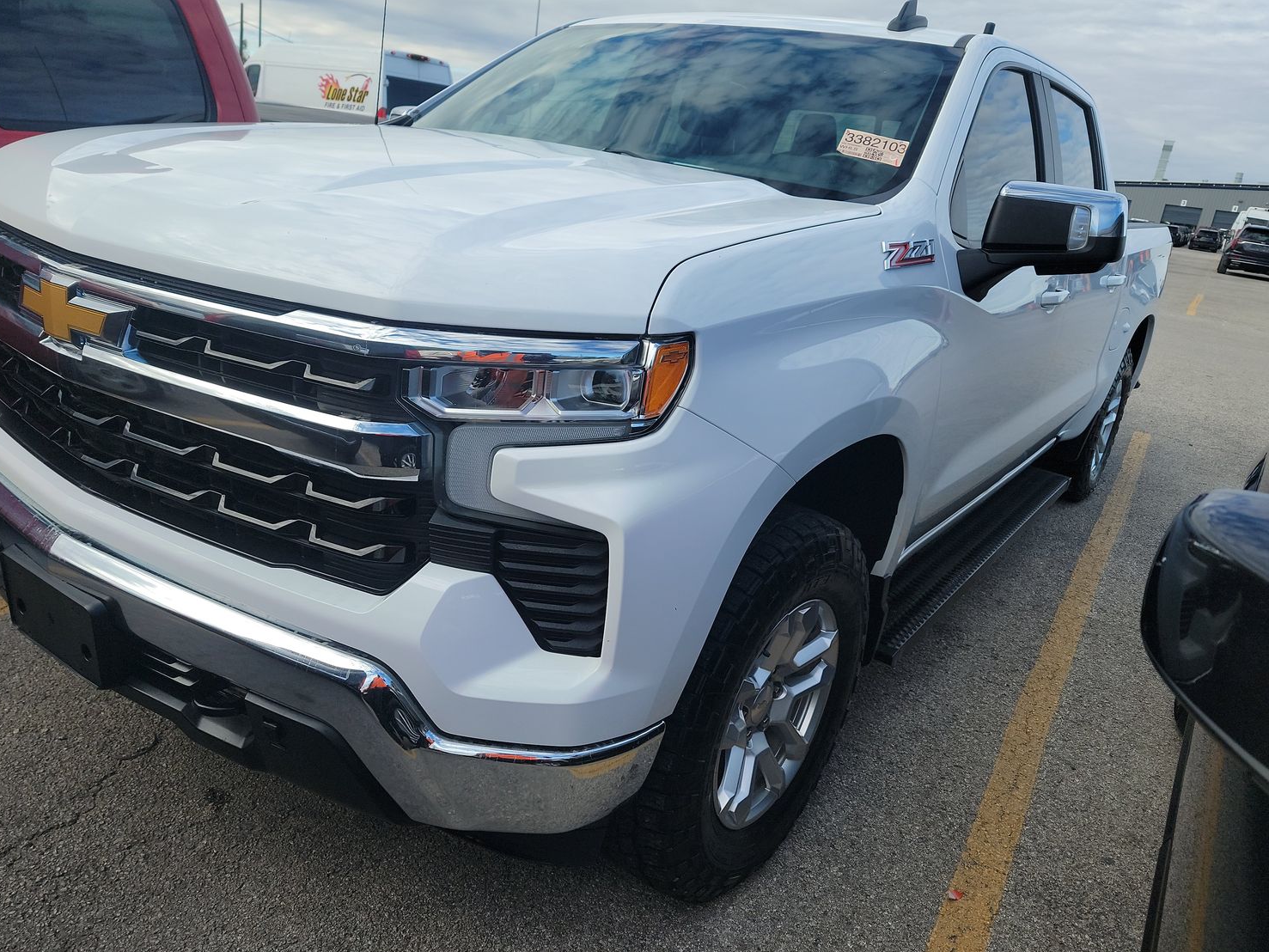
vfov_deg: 53.1
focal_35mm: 26
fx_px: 953
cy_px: 473
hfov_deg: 67.3
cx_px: 623
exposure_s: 1/400
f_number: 1.8
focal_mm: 6.7
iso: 50
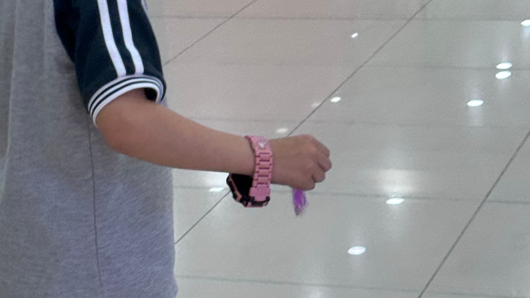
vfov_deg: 8.7
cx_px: 119
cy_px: 158
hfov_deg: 15.4
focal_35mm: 139
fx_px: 1953
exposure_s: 1/50
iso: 64
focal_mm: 6.76
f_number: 1.78
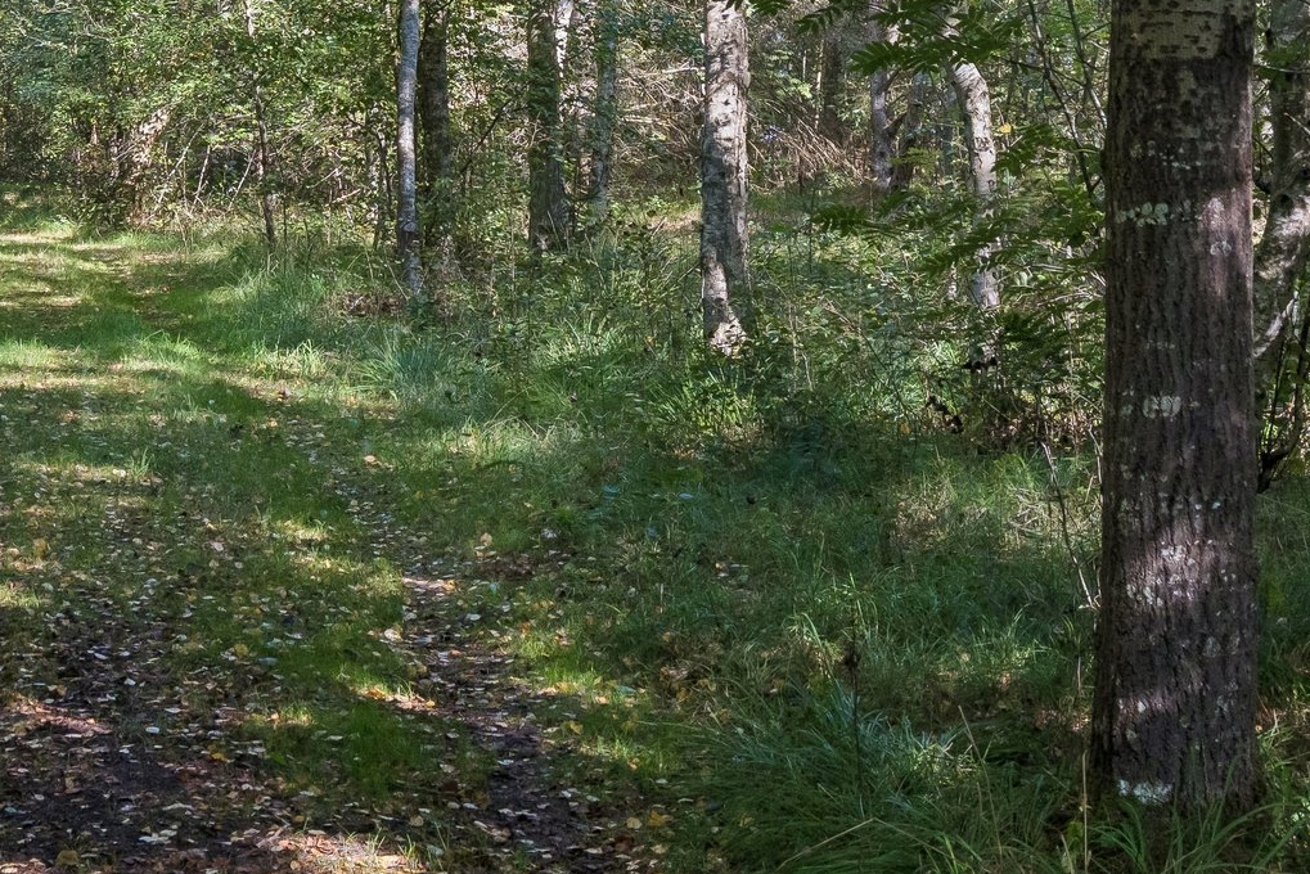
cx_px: 222
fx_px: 3749
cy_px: 18
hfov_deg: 19.6
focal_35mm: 103
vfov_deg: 13.1
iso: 800
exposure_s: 1/200
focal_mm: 35
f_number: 9
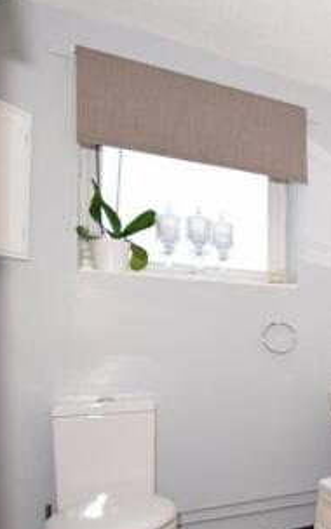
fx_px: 476
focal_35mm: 33
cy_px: 344
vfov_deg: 57.1
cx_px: 495
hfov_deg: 27.1
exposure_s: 1/40
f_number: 5.6
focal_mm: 10
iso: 400
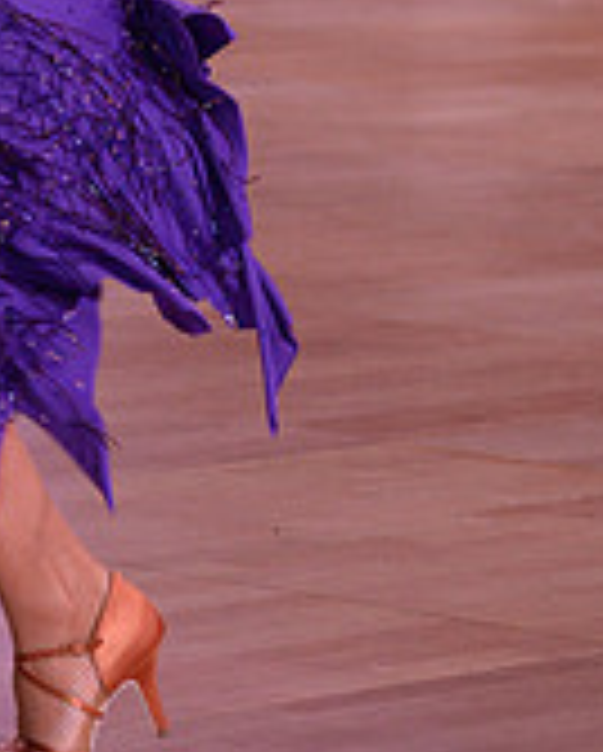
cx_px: -232
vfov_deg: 5.4
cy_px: -356
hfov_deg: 4.3
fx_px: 7972
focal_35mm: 358
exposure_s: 1/250
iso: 2000
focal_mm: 110
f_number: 5.6
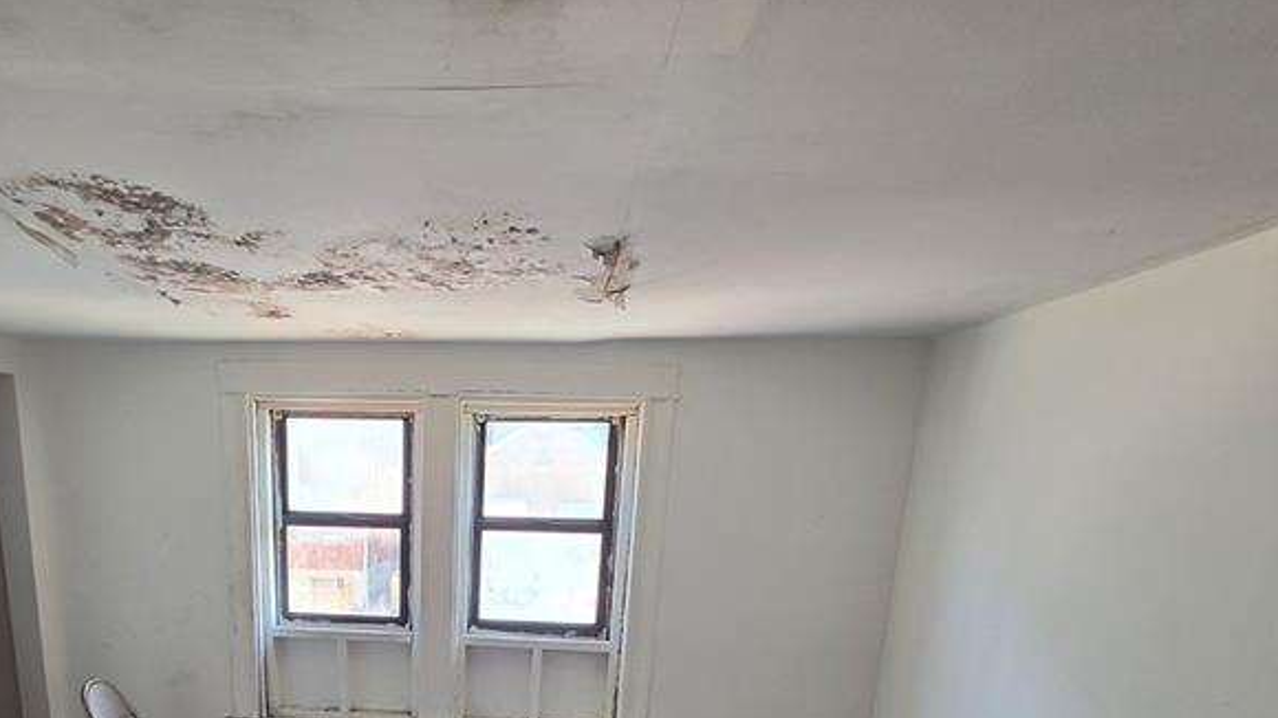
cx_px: 436
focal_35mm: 25
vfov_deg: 39.0
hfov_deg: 72.1
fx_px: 847
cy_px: 762
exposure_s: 1/120
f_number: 1.9
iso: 160
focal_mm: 2.2
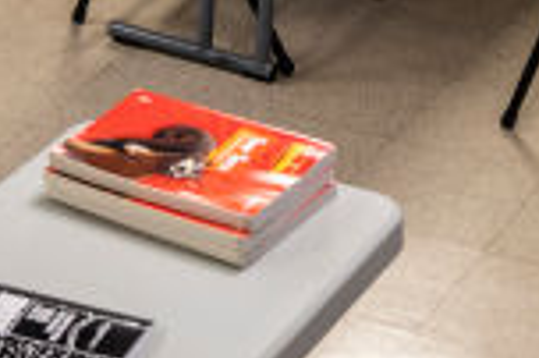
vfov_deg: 7.9
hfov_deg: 12.6
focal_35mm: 162
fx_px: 2423
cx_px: 96
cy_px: -441
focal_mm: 24
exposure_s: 1/80
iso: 320
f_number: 2.8
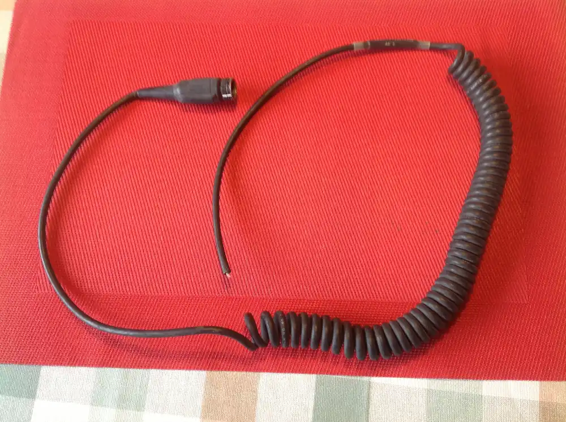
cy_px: 211
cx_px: 283
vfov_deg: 40.6
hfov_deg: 52.7
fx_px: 571
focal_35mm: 35
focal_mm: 4.28
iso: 64
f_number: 2.4
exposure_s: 1/15
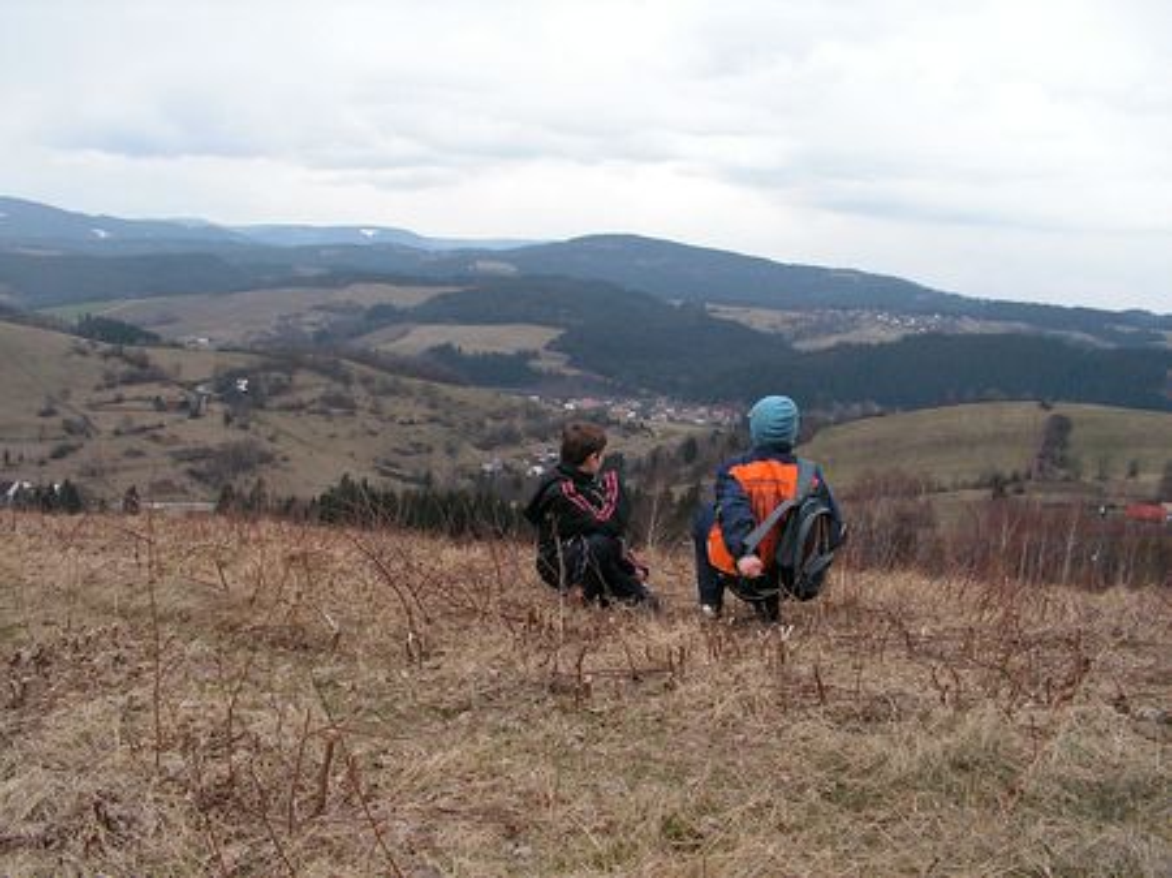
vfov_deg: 39.6
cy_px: 439
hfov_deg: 51.4
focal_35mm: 36
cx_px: 586
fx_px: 1218
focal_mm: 6
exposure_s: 1/100
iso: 50
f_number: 4.8
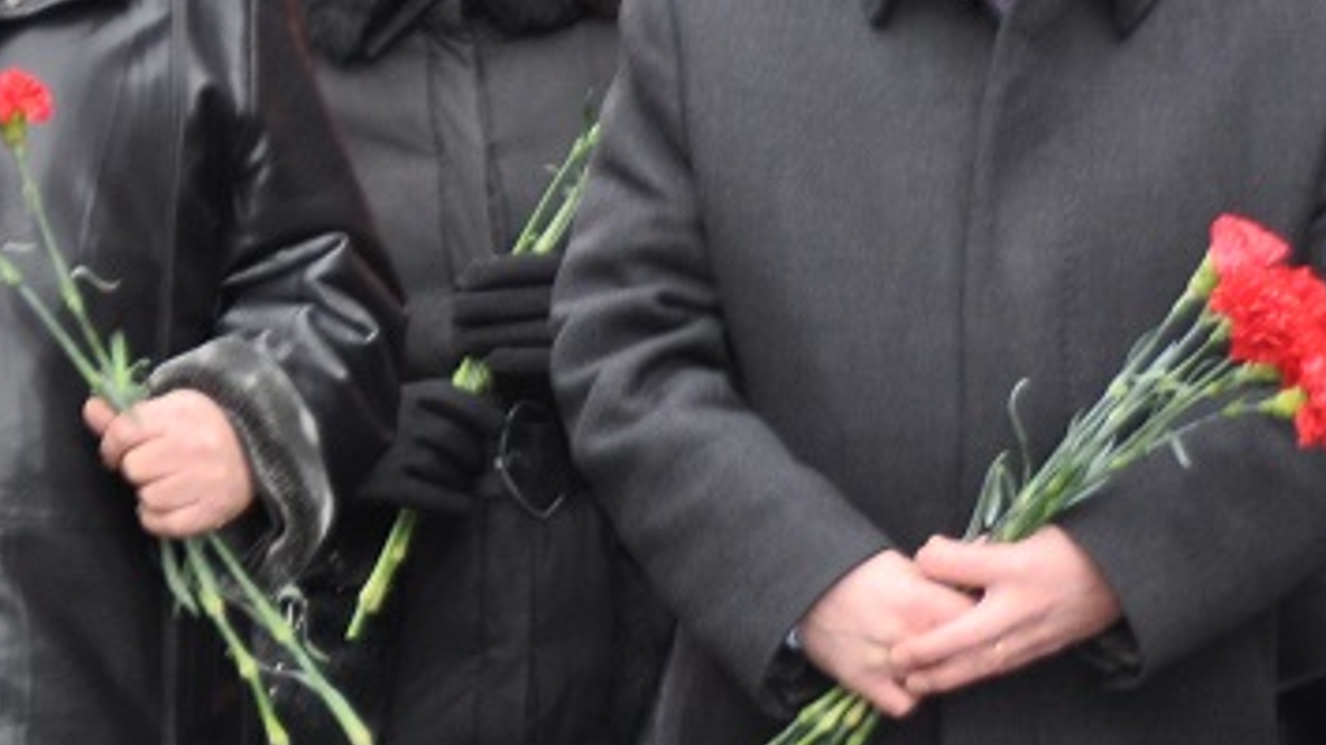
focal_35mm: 426
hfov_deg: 5.1
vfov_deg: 2.9
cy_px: 262
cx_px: 431
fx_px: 14972
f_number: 5
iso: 400
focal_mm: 75
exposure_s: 1/125
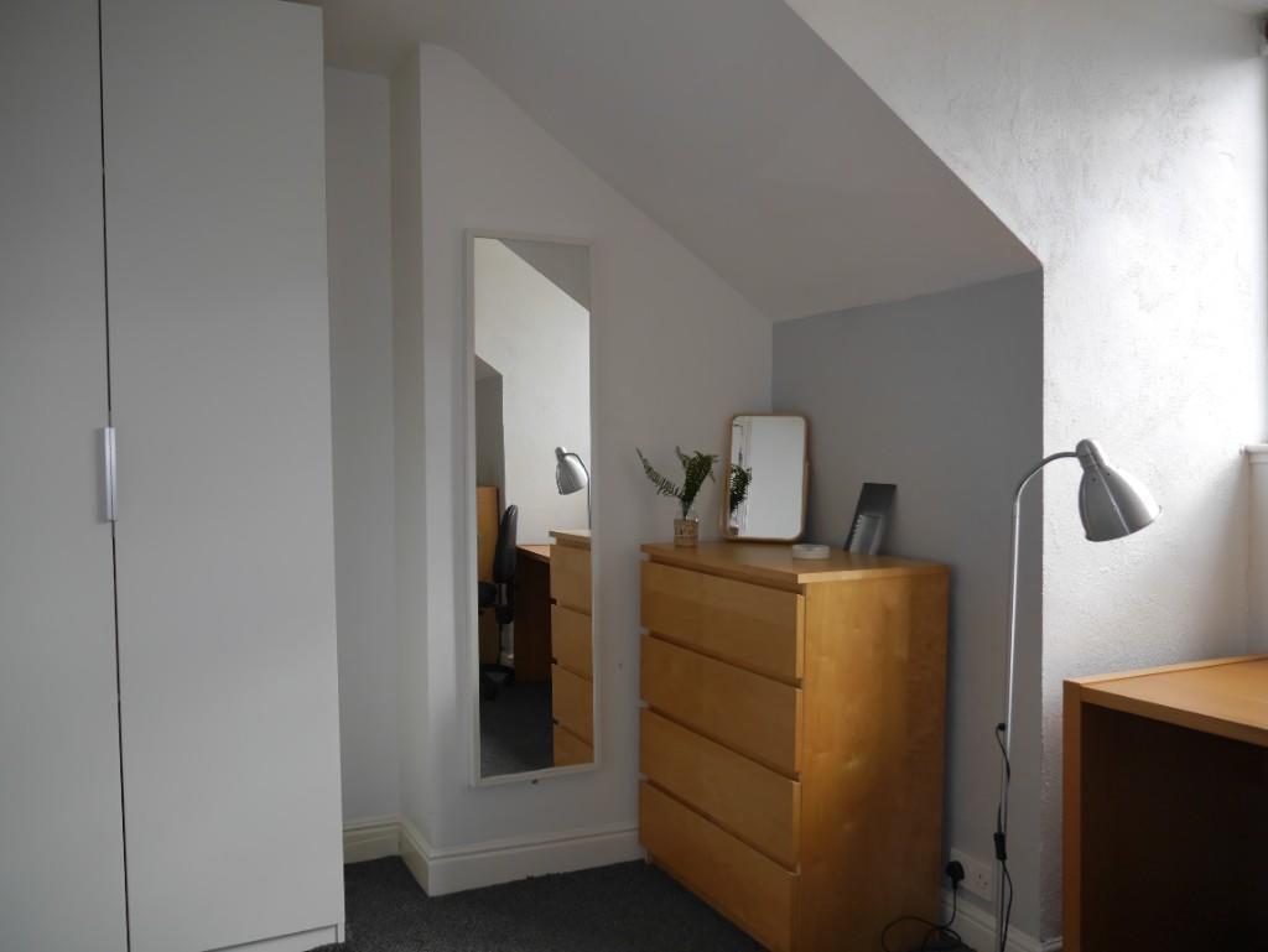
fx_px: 1026
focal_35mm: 28
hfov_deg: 63.4
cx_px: 634
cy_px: 476
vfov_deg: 49.8
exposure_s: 1/125
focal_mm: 14
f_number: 3.5
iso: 160
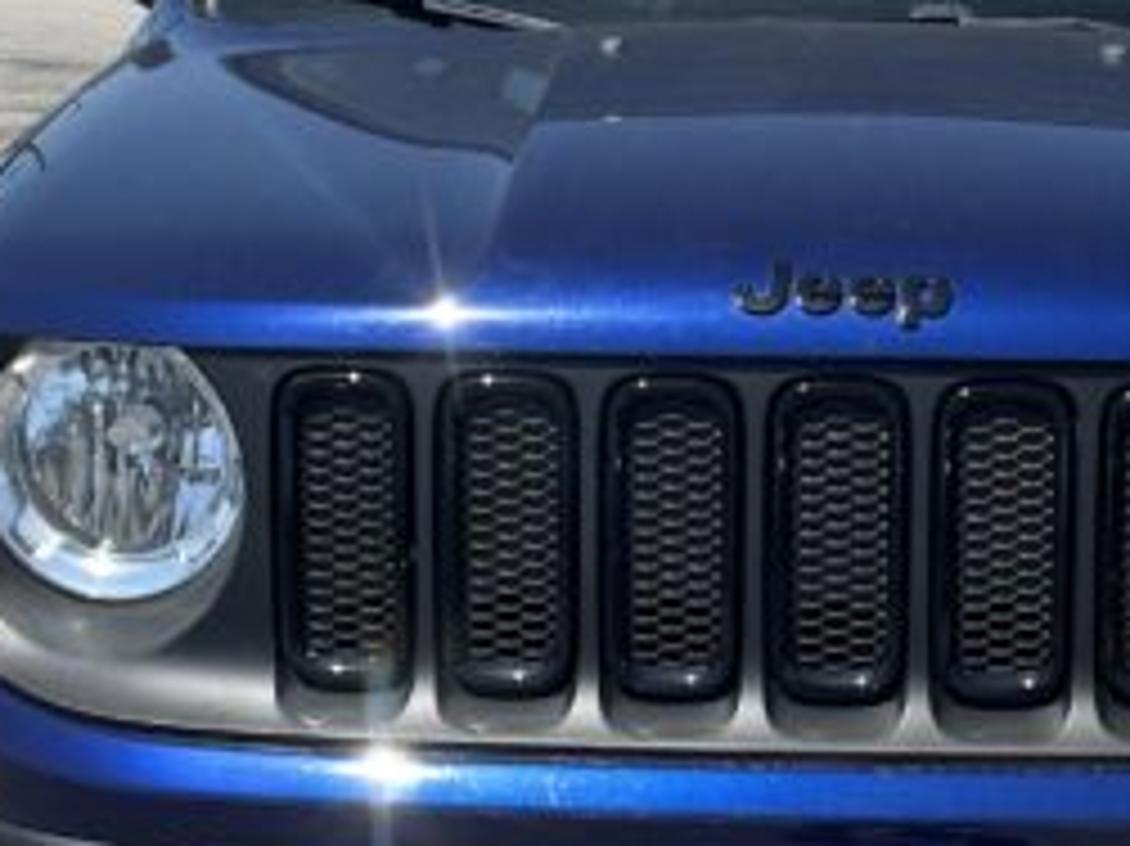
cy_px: 351
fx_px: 3459
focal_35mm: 106
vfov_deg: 13.9
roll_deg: -1.7
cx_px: 801
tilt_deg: -11.9
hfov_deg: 18.5
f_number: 1.5
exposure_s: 1/3460
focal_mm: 5.7
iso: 50
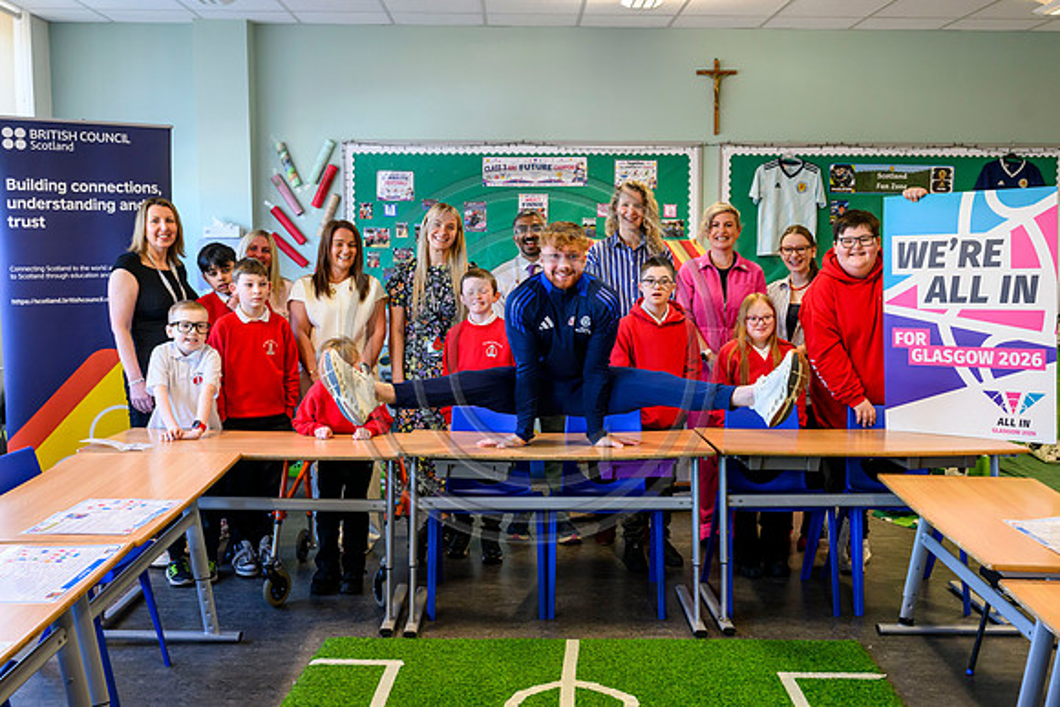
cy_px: 333
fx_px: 1080
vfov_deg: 36.2
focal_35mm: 37
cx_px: 562
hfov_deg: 52.2
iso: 2000
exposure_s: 1/125
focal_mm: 34.5
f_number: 4.5
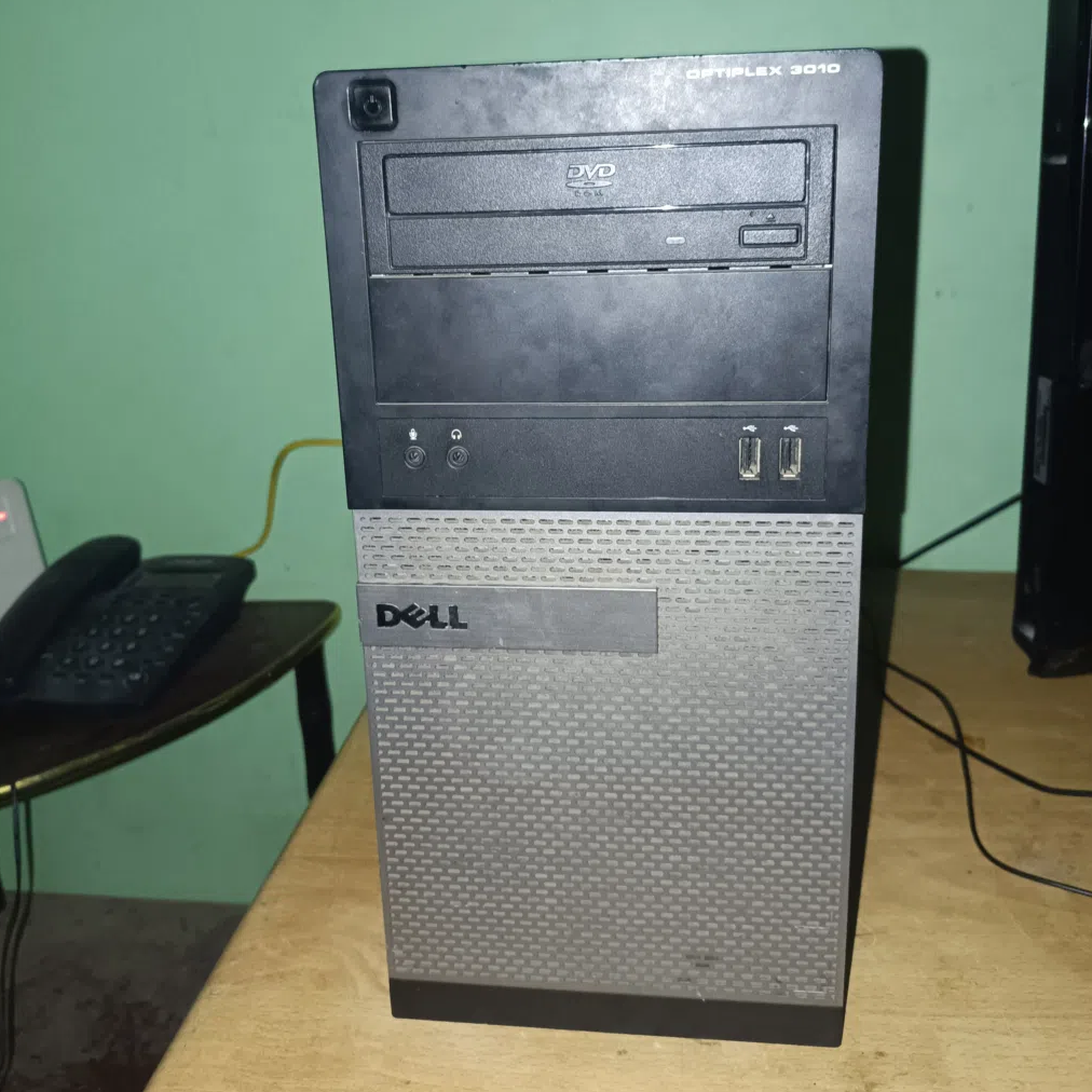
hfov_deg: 52.5
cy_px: 449
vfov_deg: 52.3
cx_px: 549
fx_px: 1106
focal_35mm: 31
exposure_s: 1/25
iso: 943
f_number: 1.5
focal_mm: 4.94
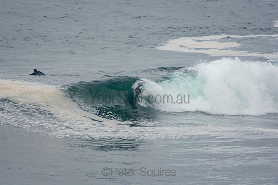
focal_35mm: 600
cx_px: 139
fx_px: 4634
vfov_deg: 2.3
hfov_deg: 3.4
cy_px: 92
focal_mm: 400
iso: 320
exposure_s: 1/1250
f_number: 5.6
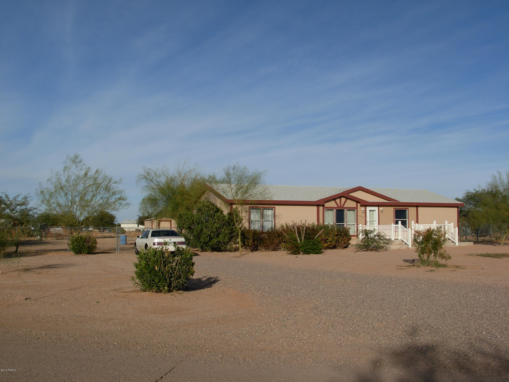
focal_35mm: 38
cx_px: 254
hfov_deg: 49.0
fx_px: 559
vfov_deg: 37.7
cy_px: 191
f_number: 4.9
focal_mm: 6.3
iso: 79
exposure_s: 1/939
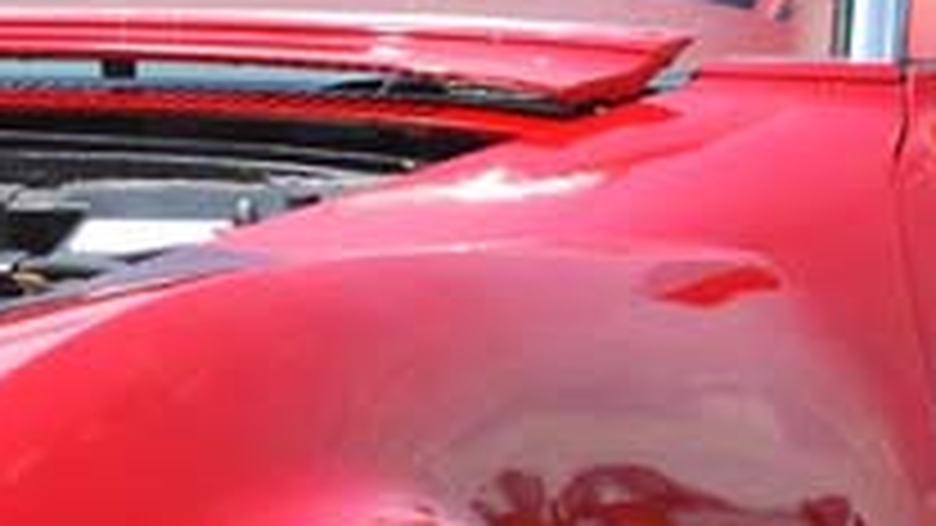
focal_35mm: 423
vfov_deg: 2.9
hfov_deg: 5.1
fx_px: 10498
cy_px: 133
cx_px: 198
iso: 200
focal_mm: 70
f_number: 5.6
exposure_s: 1/500
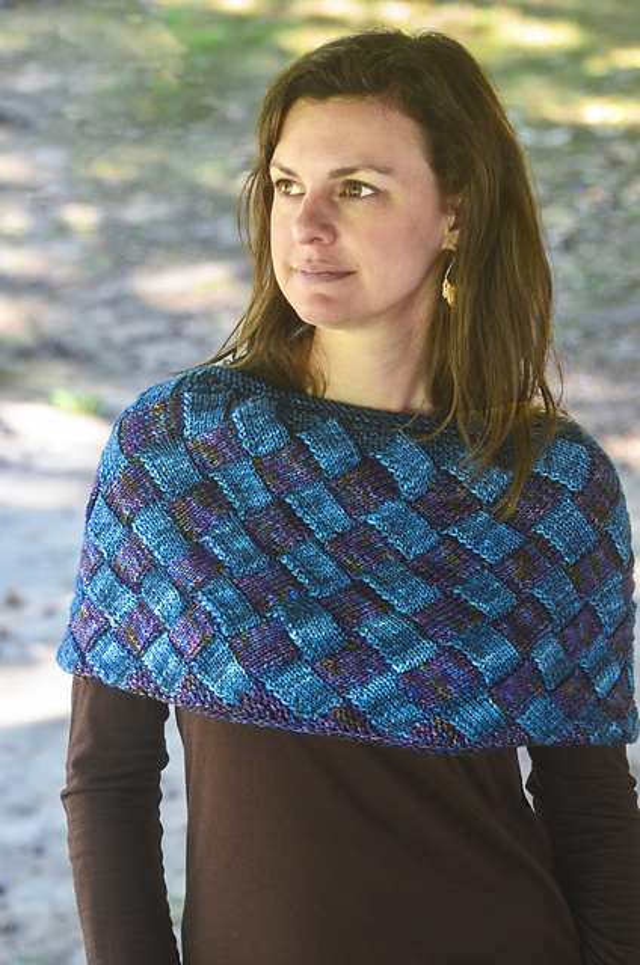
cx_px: 320
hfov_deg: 11.4
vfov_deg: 17.1
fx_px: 3214
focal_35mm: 120
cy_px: 482
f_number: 5
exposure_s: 1/100
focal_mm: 80
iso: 500
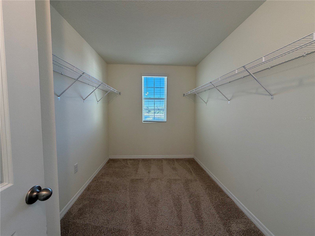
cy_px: 118
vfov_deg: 85.7
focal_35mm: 14
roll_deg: +0.0
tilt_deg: -4.5
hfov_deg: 102.1
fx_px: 127
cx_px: 158
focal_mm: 2.22
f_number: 2.2
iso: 200
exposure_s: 1/120
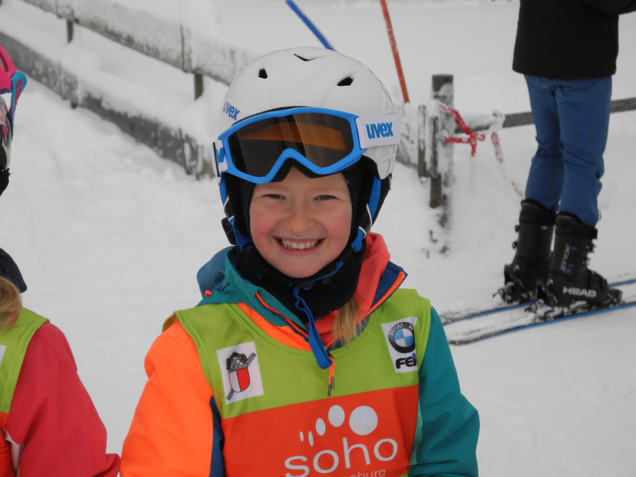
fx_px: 1727
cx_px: 318
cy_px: 238
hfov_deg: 20.9
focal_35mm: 94
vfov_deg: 15.7
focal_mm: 20.1
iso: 100
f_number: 4.5
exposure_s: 1/400
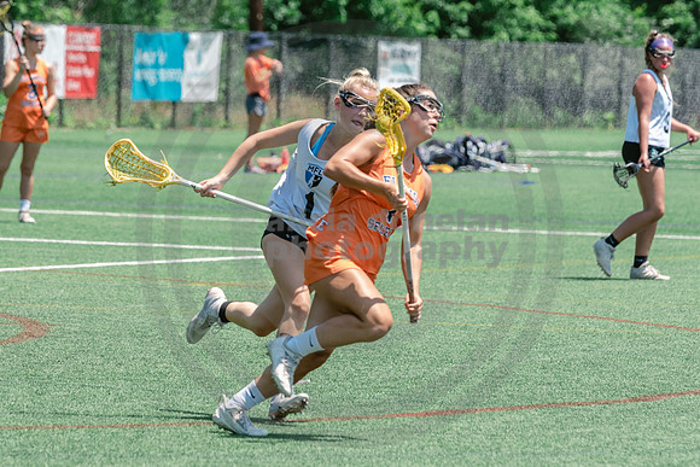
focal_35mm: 394
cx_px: 275
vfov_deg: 3.5
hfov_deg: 5.2
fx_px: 7657
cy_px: 86
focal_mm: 200
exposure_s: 1/1600
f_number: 5
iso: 400
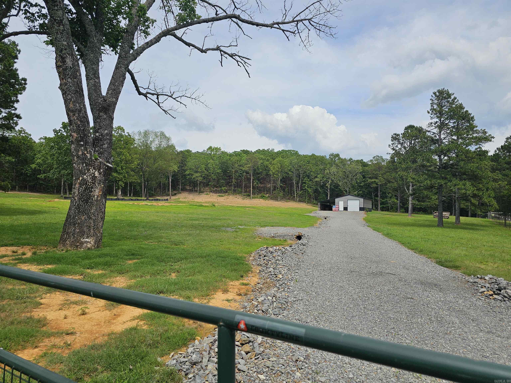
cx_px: 256
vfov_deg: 58.9
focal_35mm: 23
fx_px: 340
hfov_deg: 73.9
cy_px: 192
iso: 10
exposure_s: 1/1272
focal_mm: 6.3
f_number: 1.7
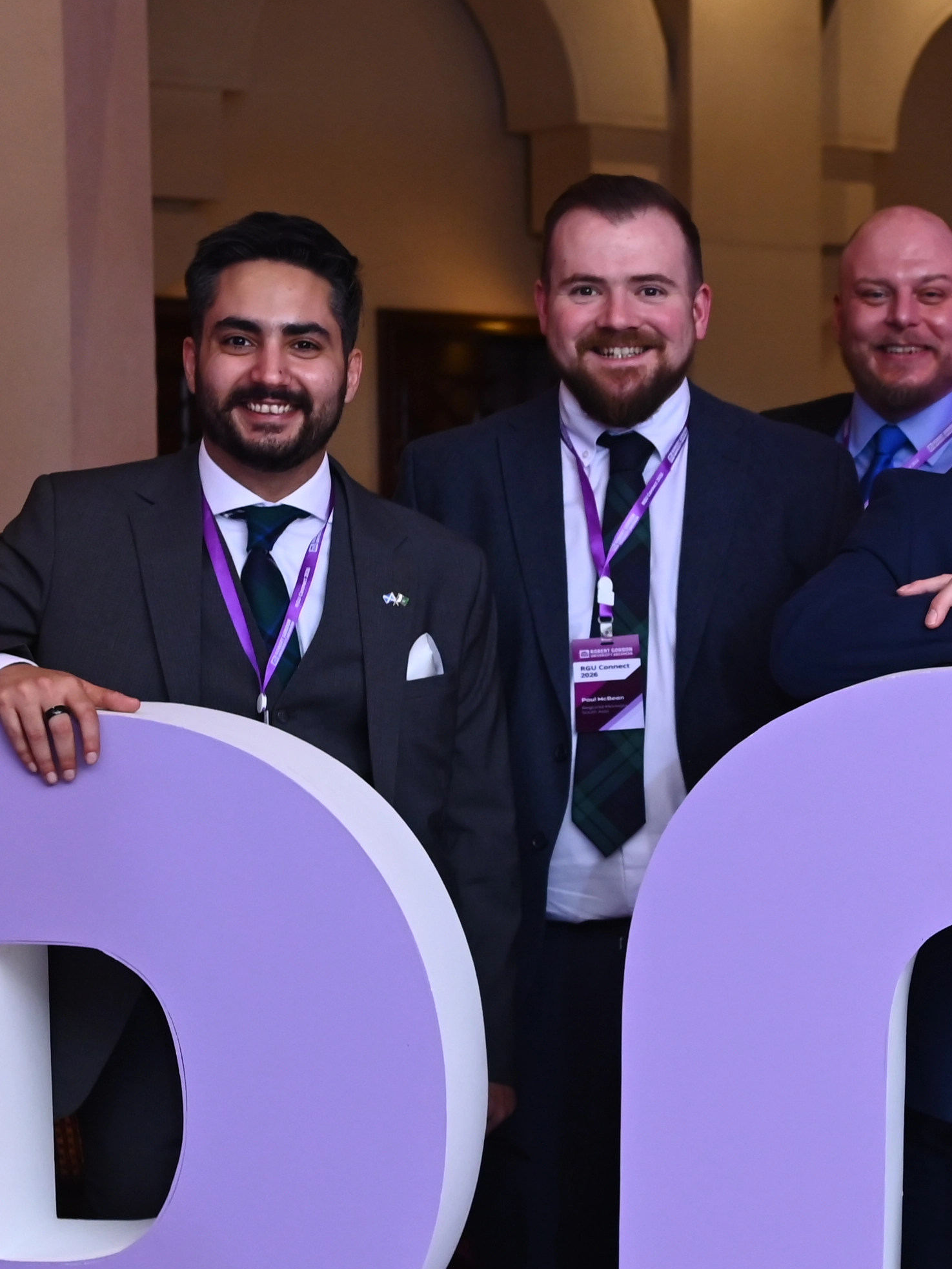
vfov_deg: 19.0
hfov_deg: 14.0
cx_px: 1074
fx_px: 3776
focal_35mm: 103
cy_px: 859
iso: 1000
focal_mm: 35
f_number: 3.2
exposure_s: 1/160
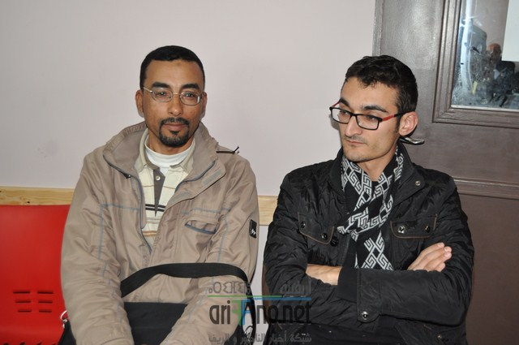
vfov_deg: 34.1
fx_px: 562
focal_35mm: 39
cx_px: 260
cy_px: 172
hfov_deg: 49.6
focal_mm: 26
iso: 800
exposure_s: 1/60
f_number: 4
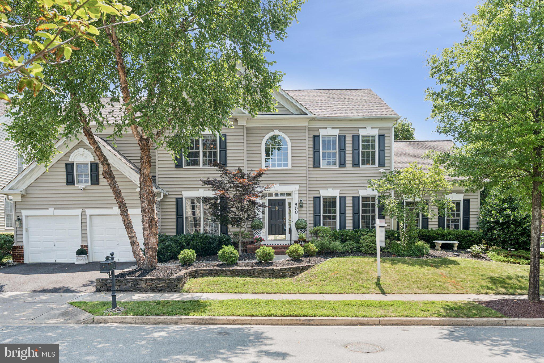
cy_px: 182
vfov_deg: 52.2
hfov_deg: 72.6
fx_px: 370
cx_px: 272
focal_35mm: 24
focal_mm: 24.5
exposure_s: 1/100
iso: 100
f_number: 8
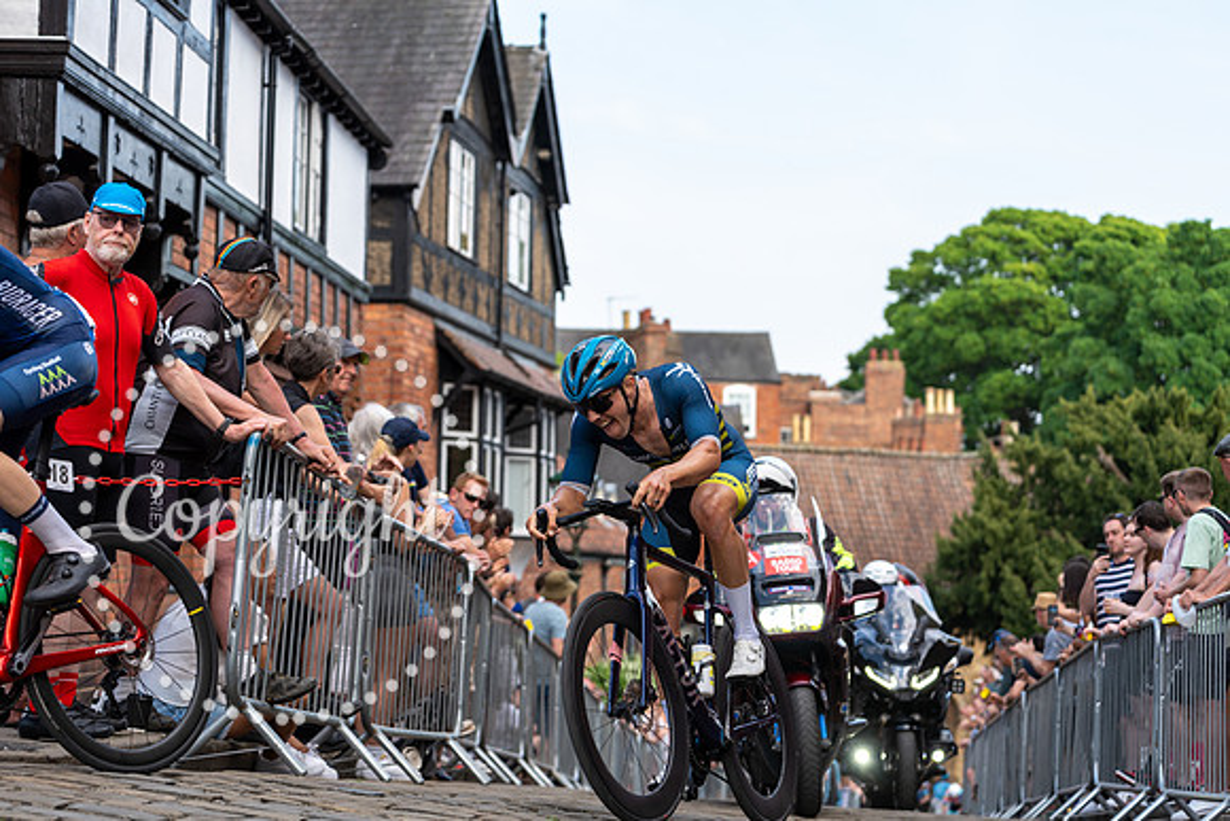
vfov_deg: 19.5
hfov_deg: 28.8
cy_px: 410
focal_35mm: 70
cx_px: 615
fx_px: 2392
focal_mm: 70
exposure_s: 1/640
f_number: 3.2
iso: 100
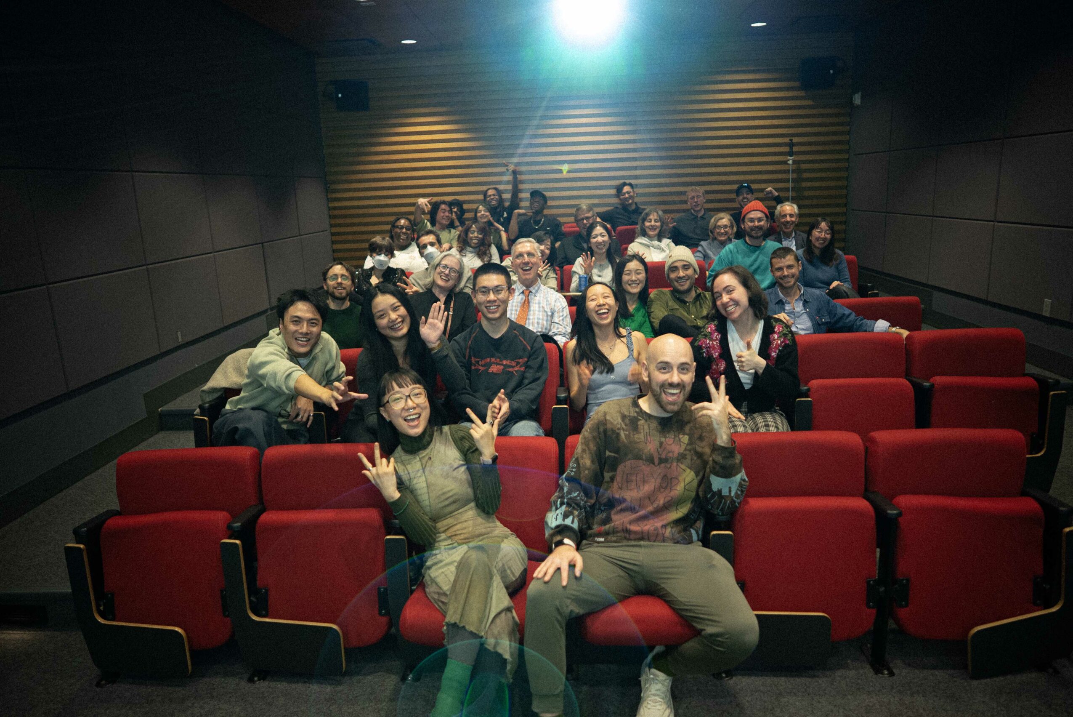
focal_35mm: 25
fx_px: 745
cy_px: 358
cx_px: 536
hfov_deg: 71.5
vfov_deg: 51.3
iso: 1600
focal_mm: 25
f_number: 2
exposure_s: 1/100
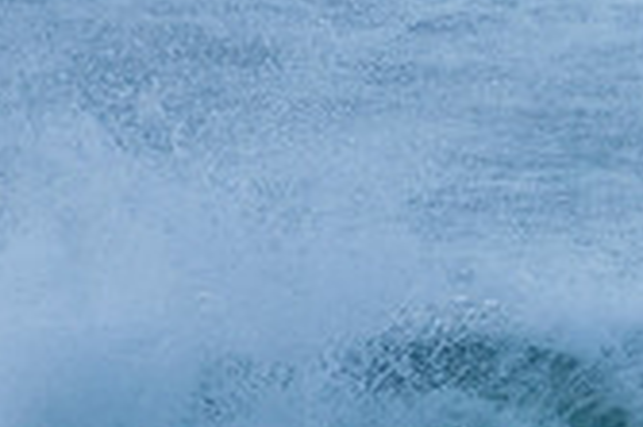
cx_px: 947
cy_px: 552
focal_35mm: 2612
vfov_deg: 0.5
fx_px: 46607
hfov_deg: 0.8
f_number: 5.6
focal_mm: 500
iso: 900
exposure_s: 1/1250
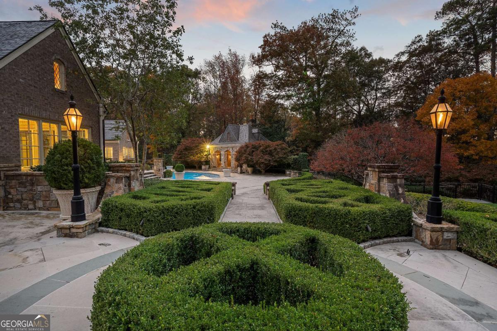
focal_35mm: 17
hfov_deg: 93.3
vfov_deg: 70.4
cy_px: 166
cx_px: 248
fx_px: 235
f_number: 5.6
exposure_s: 1/15
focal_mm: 17
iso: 1000
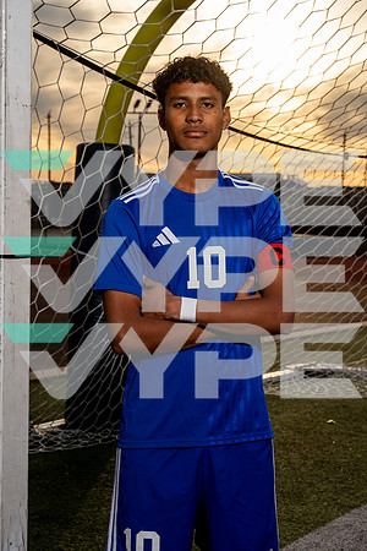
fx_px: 1070
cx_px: 184
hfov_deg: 19.5
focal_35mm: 70
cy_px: 276
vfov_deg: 28.8
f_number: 8
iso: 100
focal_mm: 70
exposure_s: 1/250
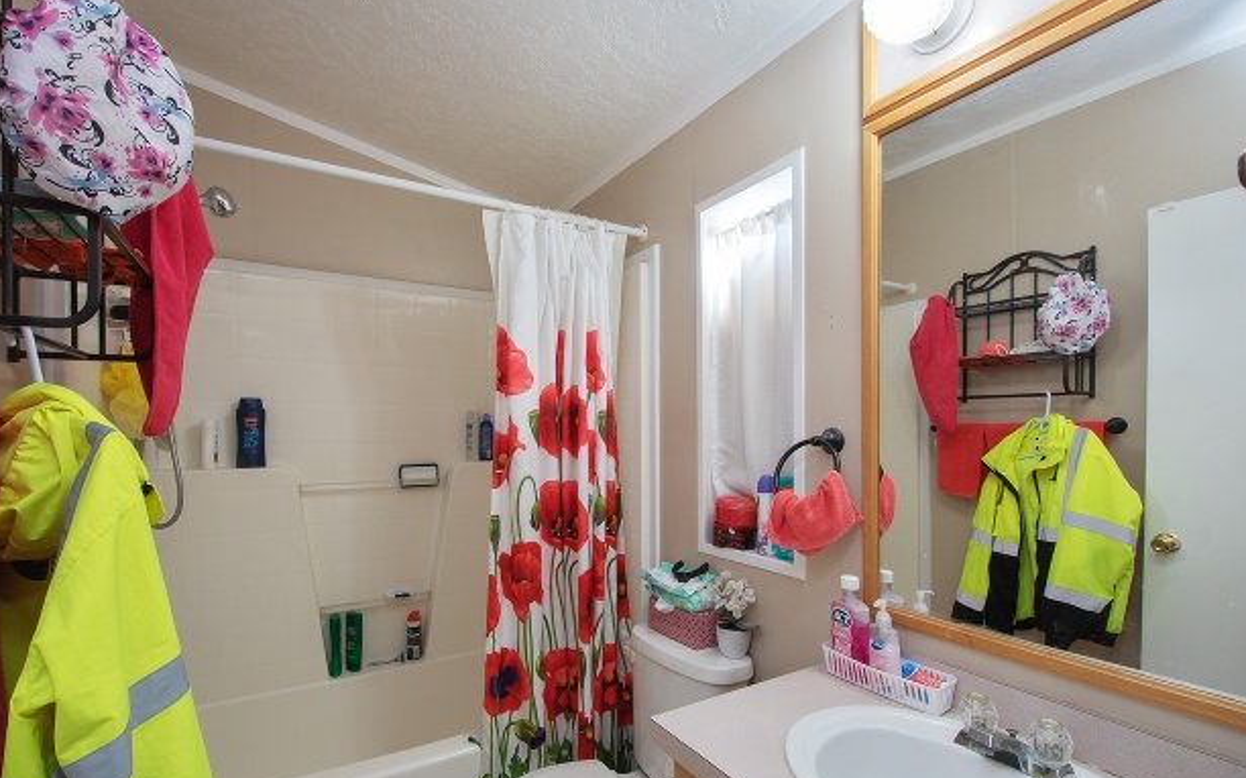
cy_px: 392
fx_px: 543
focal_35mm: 16
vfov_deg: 71.2
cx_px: 601
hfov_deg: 97.8
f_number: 9.5
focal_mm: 10
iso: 320
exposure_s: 1/8
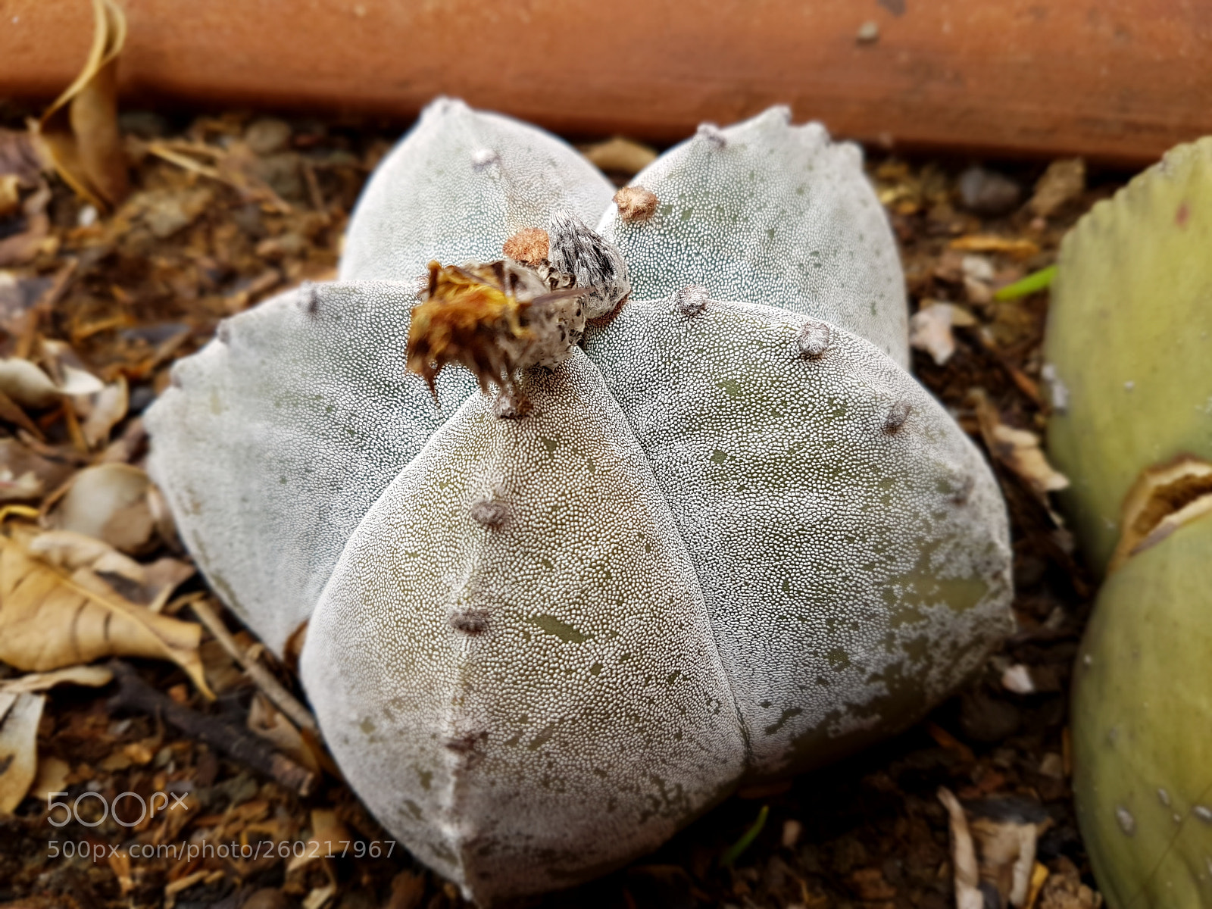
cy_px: 454
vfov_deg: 53.1
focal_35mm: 26
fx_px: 910
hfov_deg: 67.3
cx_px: 606
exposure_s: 1/207
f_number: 1.7
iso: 40
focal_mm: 4.2
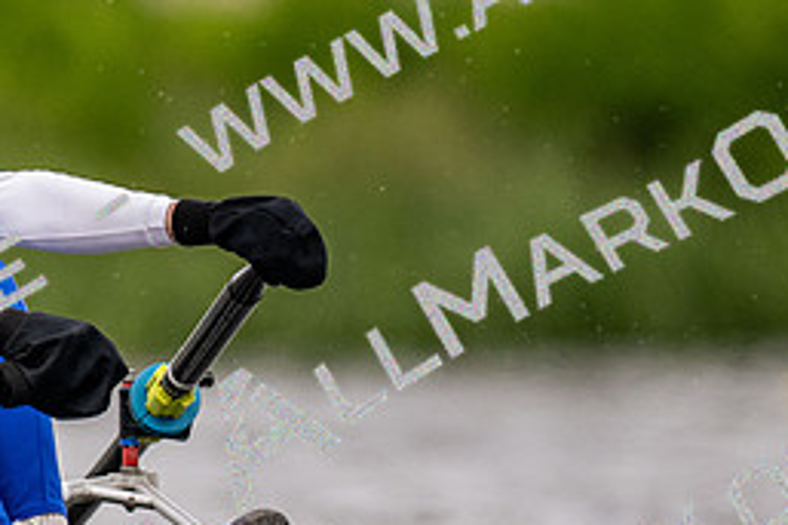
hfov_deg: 1.0
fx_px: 44404
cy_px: 224
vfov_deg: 0.7
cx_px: -46
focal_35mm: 2030
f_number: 4
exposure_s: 1/2500
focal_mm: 600
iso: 720
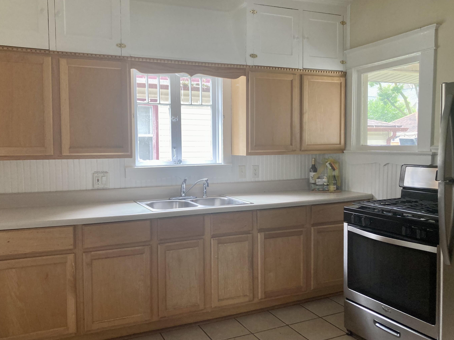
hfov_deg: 58.3
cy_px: 170
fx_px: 407
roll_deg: +0.6
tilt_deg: -3.6
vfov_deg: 45.4
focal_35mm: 31
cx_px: 213
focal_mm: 3.99
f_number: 1.8
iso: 100
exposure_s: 1/60
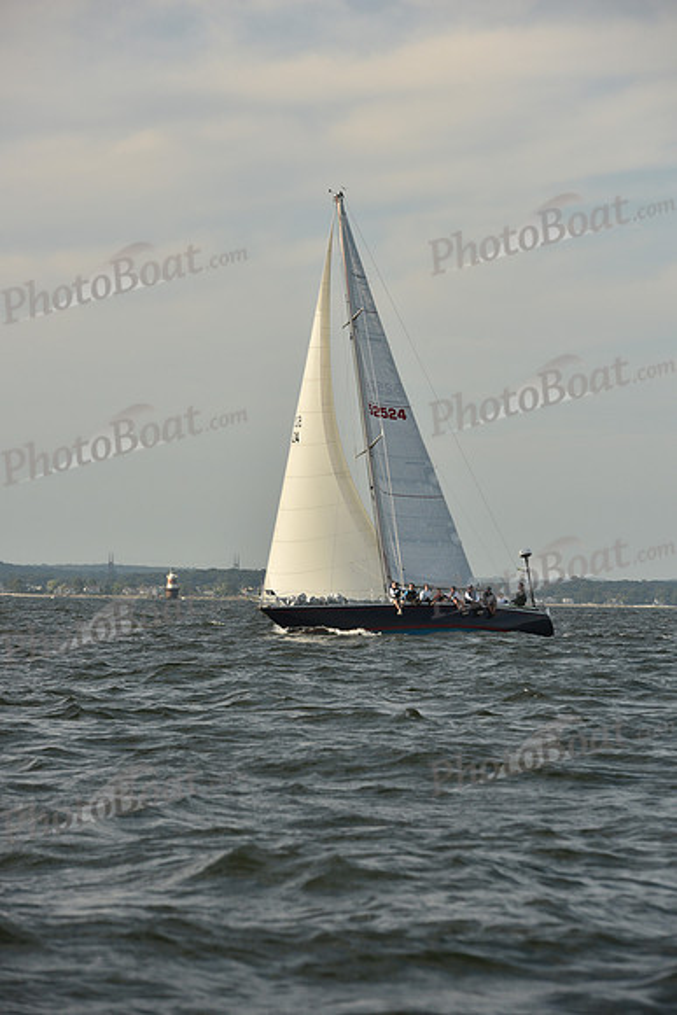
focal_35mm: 155
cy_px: 508
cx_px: 338
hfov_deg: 8.9
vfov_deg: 13.2
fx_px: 4369
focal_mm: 155
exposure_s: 1/1000
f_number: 6.3
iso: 250
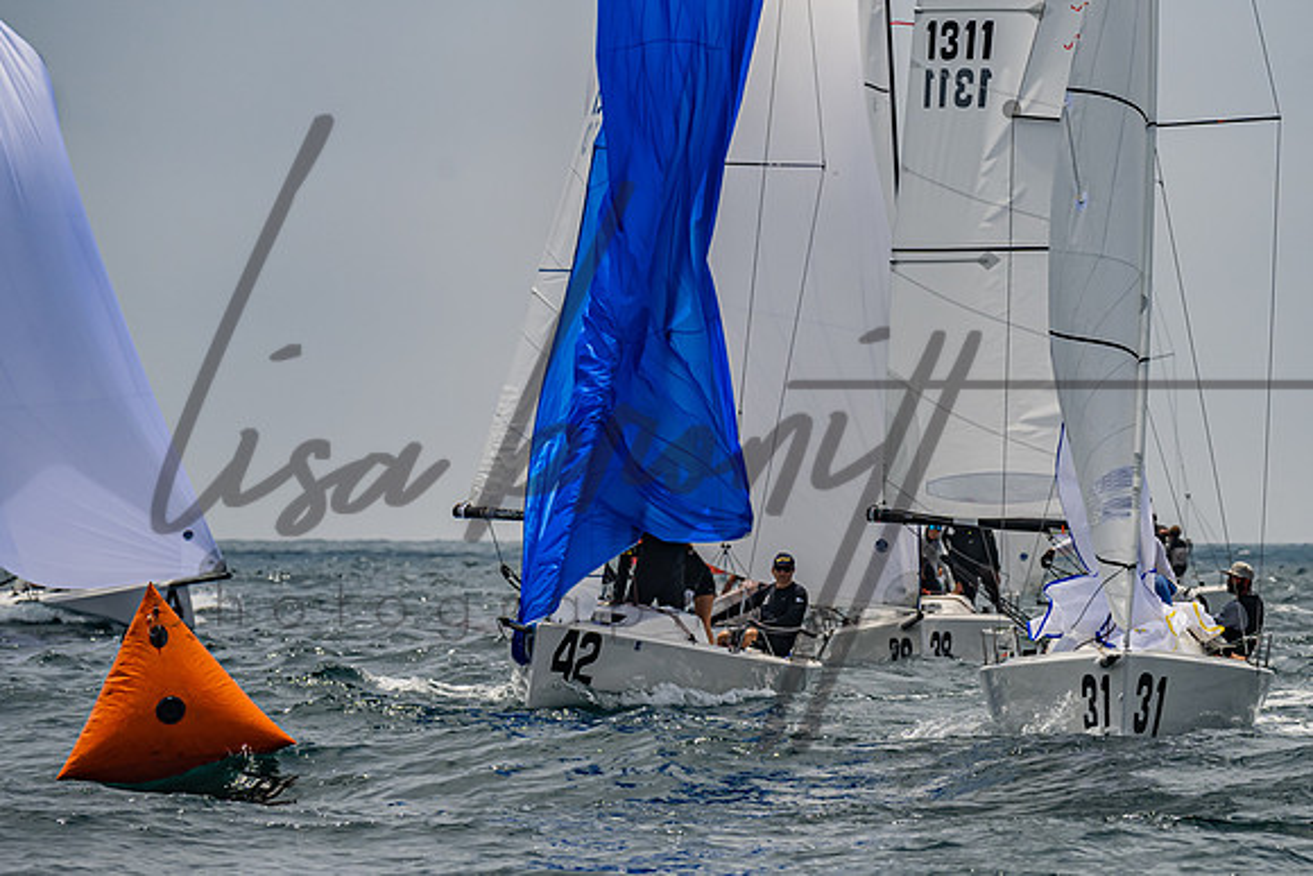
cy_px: 430
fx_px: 12439
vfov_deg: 4.0
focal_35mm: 341
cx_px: 1001
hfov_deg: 6.0
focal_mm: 220
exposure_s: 1/3200
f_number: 6.3
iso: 400
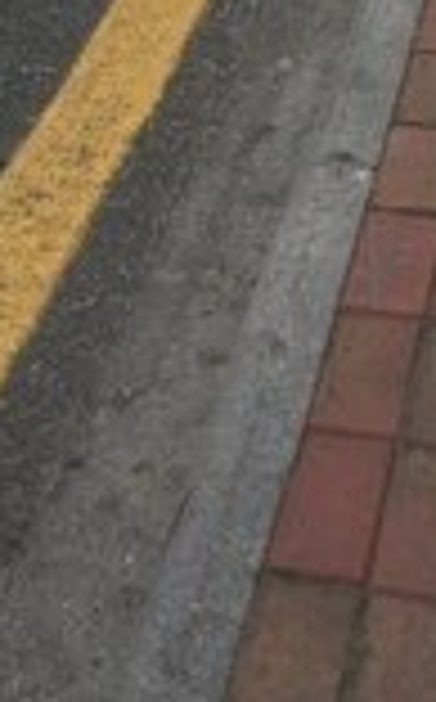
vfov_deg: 18.4
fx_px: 1870
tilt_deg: -10.6
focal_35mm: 98
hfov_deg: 13.3
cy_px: -410
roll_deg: +0.8
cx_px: 252
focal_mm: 4.15
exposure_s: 1/476
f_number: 2.2
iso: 32
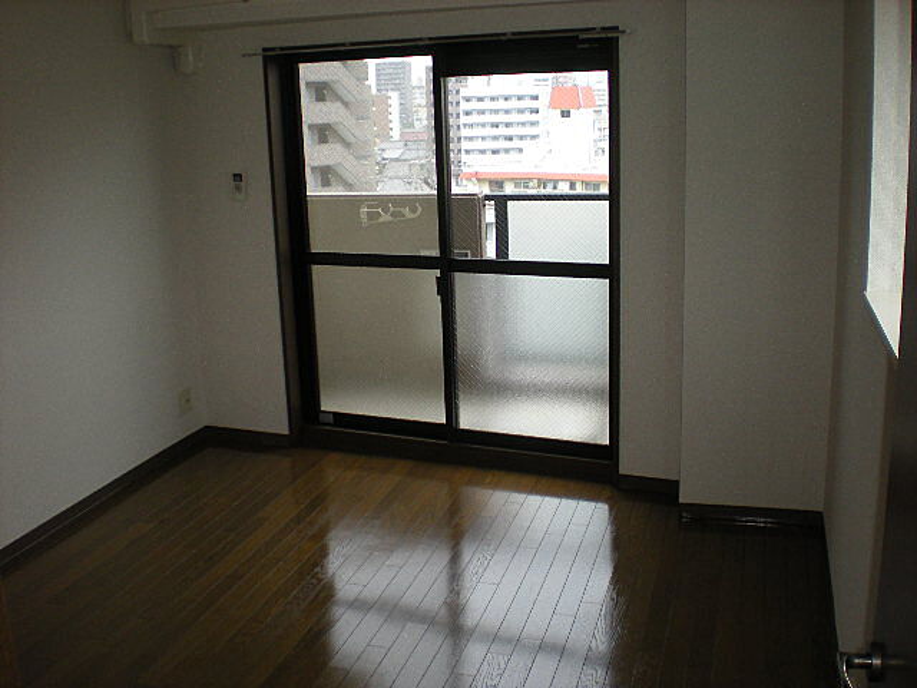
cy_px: 344
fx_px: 1007
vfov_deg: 37.7
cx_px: 458
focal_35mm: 38
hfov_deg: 49.0
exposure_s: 1/55.6
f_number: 3.1
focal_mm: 6.3
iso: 86
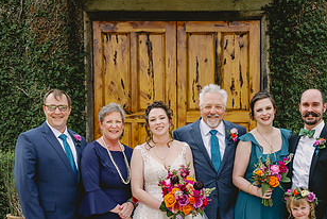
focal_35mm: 63
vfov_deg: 21.3
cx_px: 203
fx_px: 573
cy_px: 176
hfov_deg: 31.7
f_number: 5
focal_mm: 33.5
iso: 200
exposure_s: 1/250
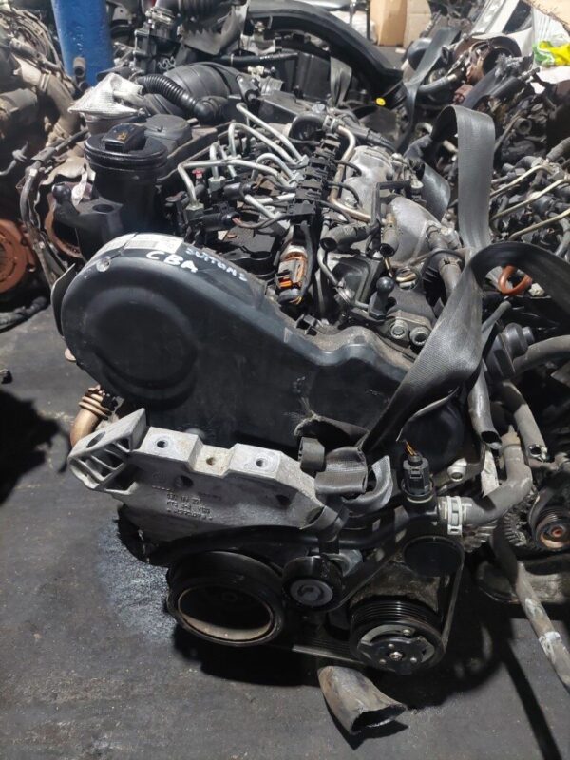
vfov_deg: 69.4
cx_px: 285
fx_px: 549
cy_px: 380
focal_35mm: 25
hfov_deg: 54.9
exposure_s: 1/25
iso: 400
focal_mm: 5.23
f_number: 1.8
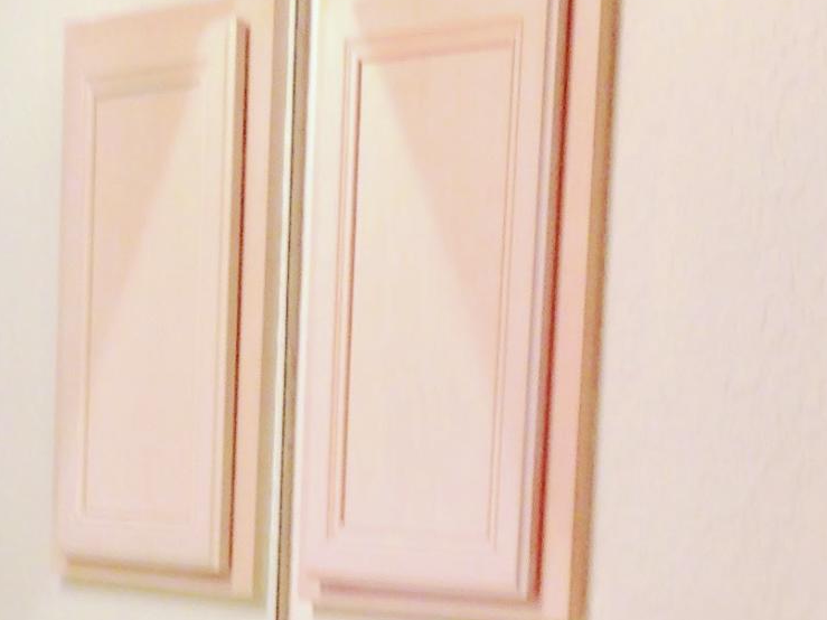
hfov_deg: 14.7
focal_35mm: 134
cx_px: 313
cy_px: 884
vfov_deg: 10.7
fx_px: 3201
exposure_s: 1/24
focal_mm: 4.12
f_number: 2.4
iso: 50
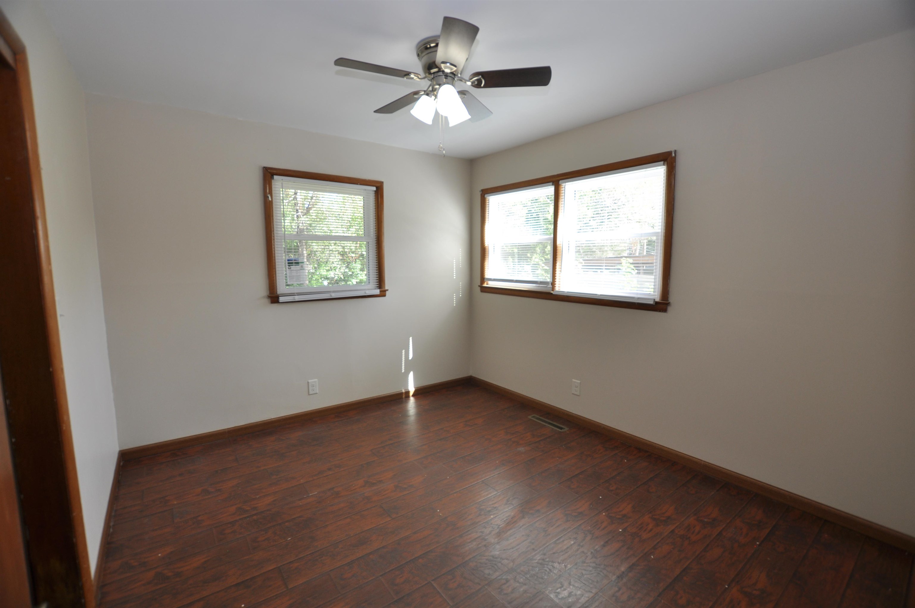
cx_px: 458
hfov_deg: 100.5
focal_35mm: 15
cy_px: 304
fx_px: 381
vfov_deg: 77.2
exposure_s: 1/60
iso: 200
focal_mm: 10
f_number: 4
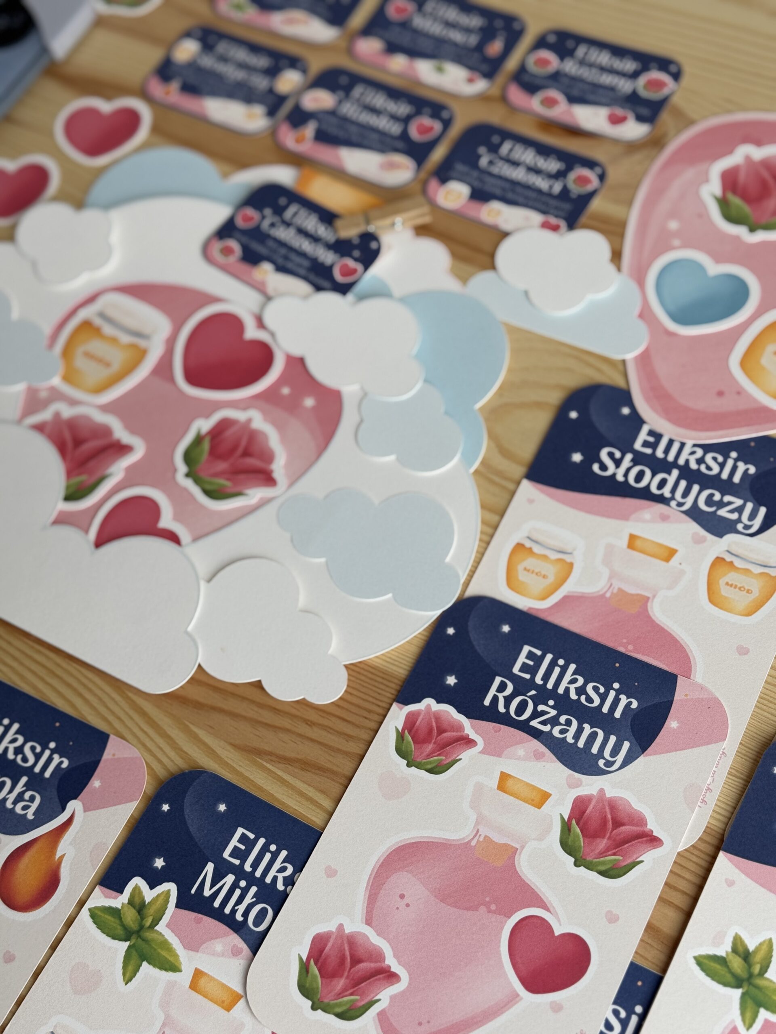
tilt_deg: -59.4
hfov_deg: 30.3
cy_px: 517
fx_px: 1435
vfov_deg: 39.7
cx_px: 388
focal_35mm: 48
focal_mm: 6.76
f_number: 1.78
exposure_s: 1/153
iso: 64
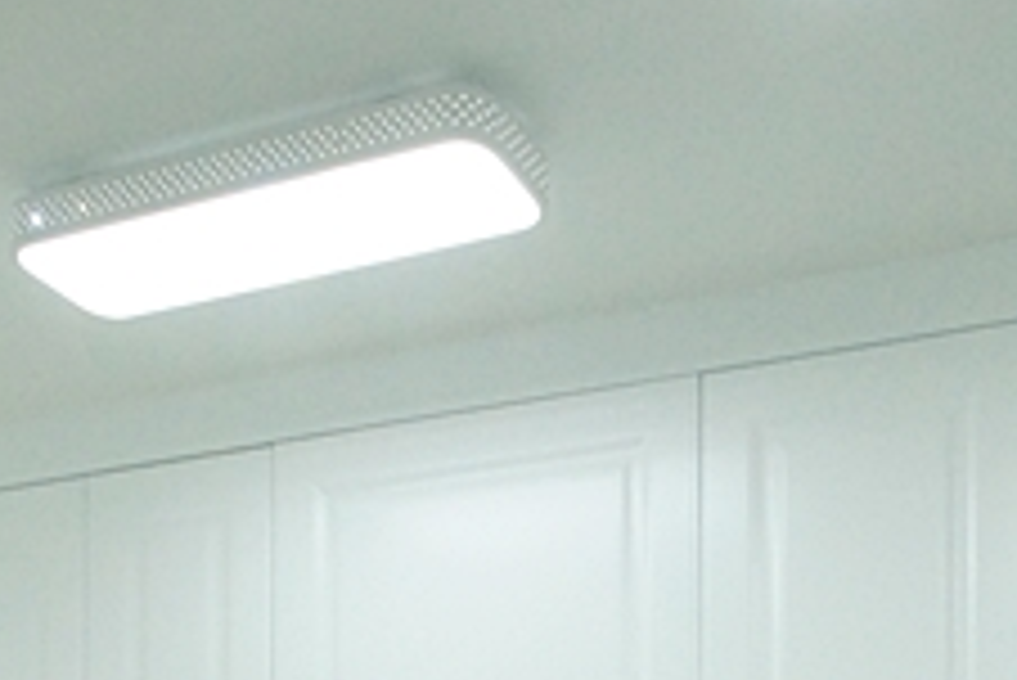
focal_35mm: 53
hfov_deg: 36.0
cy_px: 1153
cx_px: 846
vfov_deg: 20.1
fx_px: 1498
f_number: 9
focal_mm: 10
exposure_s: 1/160
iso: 1600
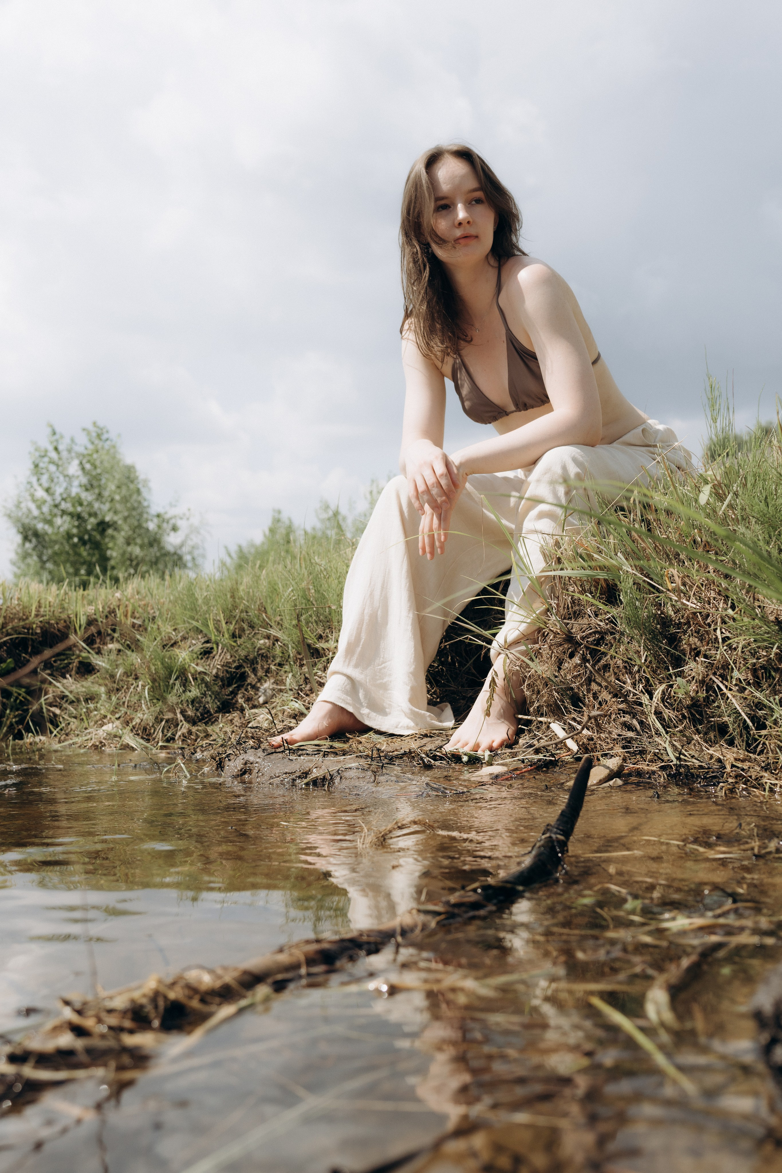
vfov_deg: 46.4
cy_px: 586
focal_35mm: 42
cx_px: 391
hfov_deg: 31.9
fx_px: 1368
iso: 100
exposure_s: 1/1600
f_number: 4.5
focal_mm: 28
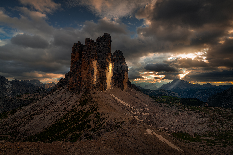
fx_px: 110
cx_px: 116
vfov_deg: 70.4
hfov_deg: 93.3
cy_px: 78
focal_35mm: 17
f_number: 16
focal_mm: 17
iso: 64
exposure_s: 1/25
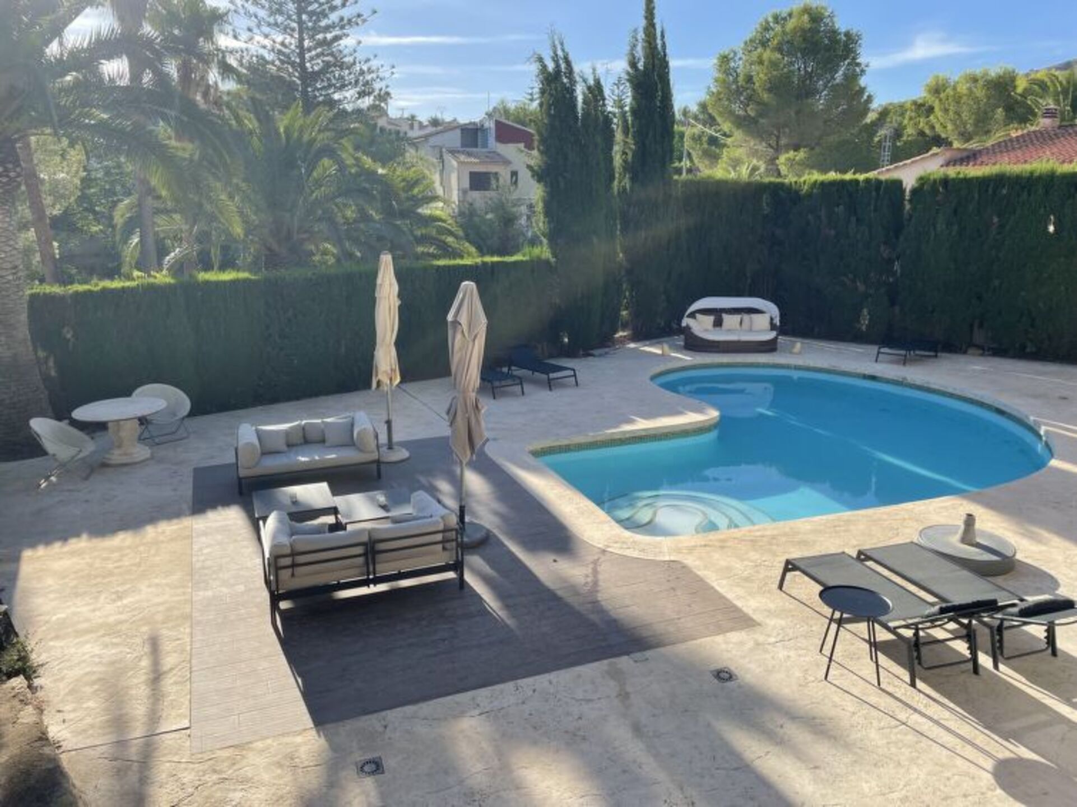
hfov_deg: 67.3
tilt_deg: -14.8
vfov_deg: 53.1
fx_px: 809
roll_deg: -0.7
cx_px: 538
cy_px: 404
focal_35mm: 26
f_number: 1.6
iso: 32
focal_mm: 4.2
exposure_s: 1/1984
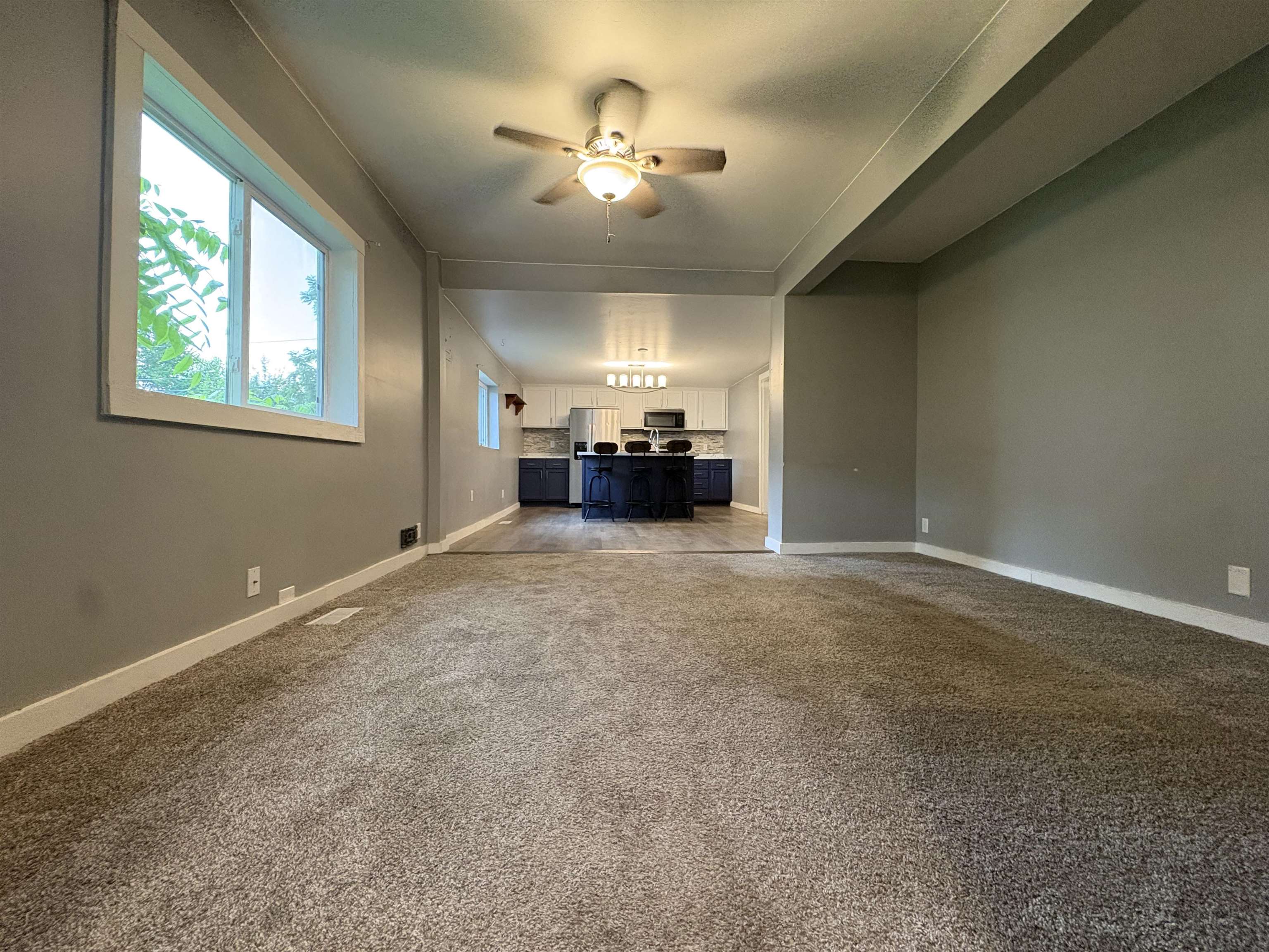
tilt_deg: -0.4
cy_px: 476
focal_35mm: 14
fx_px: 513
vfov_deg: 85.7
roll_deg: +0.4
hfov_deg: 102.1
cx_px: 634
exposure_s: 1/60
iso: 640
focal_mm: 2.22
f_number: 2.2
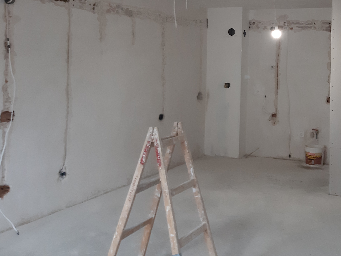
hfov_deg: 40.9
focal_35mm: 45
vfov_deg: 31.4
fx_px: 443
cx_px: 254
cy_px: 53
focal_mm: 3.93
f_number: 1.7
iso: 200
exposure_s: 1/50
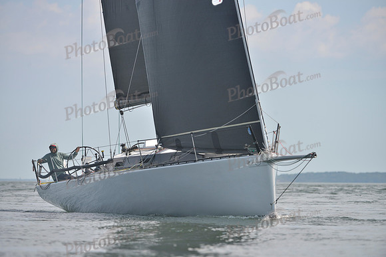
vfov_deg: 5.1
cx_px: 193
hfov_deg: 7.6
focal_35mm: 270
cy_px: 128
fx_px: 2896
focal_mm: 270
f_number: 5.6
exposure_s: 1/1000
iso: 200
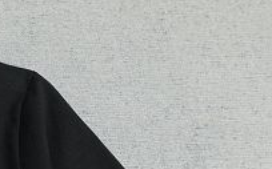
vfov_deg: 13.4
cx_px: -208
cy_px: 160
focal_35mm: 96
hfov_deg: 17.7
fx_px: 711
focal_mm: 16
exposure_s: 1/160
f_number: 8
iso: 1000
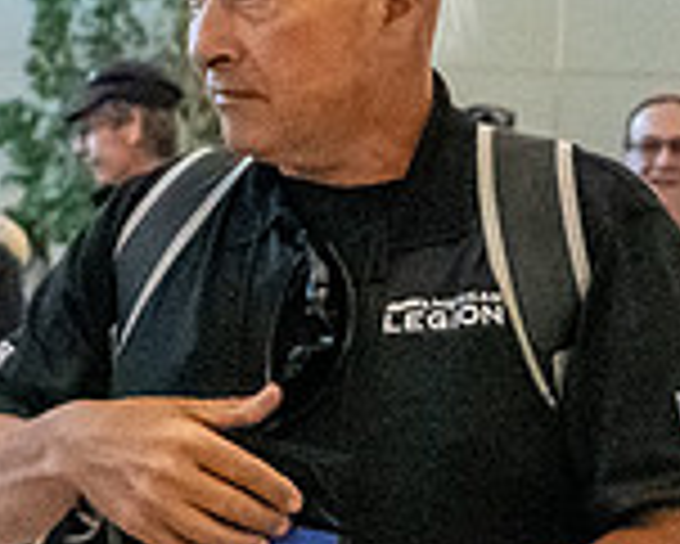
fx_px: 3867
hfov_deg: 9.7
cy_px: 320
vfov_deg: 8.1
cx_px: -451
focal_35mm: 192
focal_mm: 30
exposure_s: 1/1600
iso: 12800
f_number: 2.8
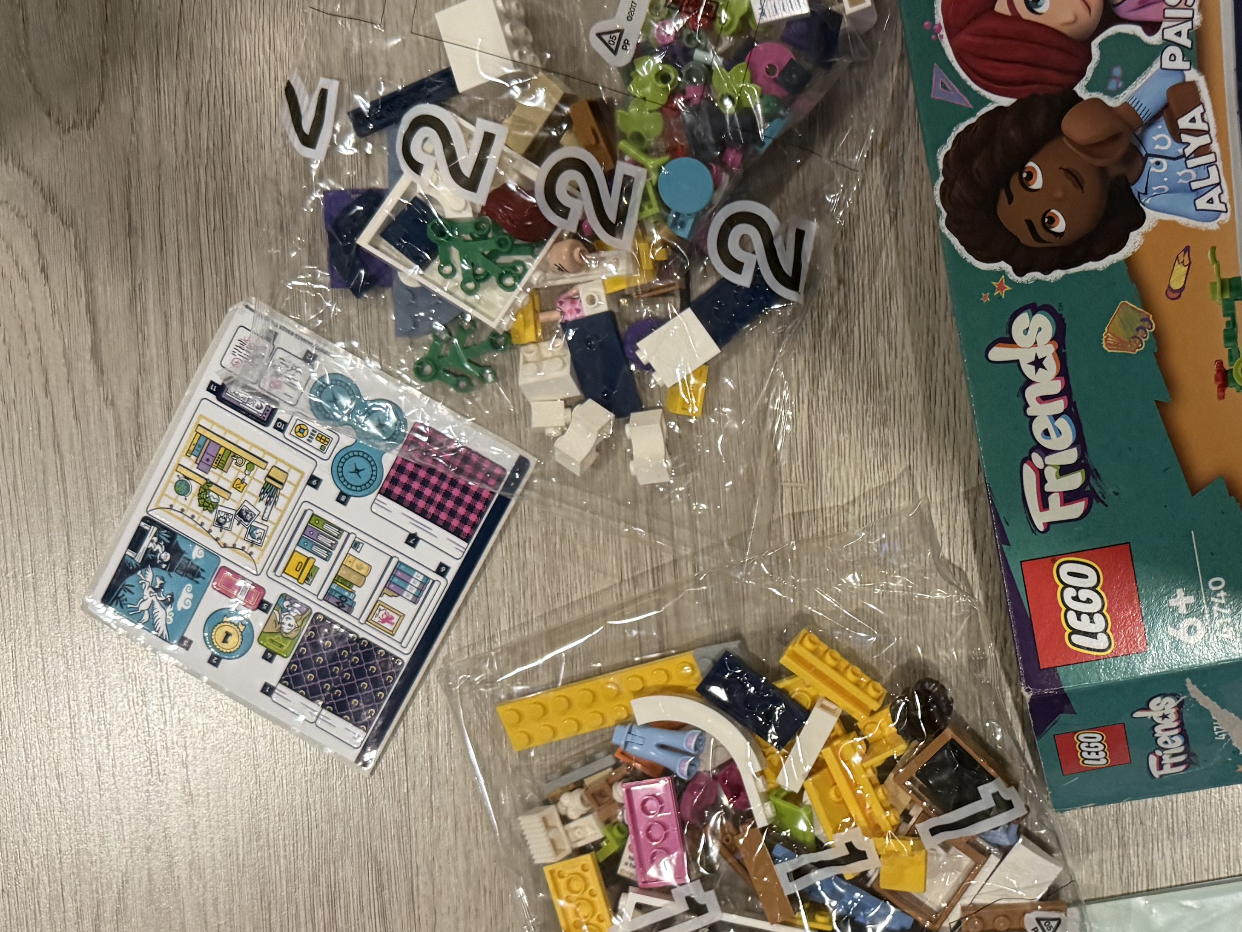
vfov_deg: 30.8
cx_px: 966
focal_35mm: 47
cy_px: 560
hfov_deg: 39.1
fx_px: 1686
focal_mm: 6.76
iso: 250
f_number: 1.78
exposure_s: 1/50
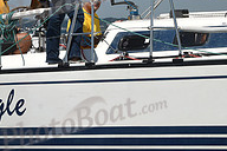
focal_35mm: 211
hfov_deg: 9.7
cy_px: 43
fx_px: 1330
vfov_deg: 6.5
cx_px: 229
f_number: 9
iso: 250
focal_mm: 70
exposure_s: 1/1250
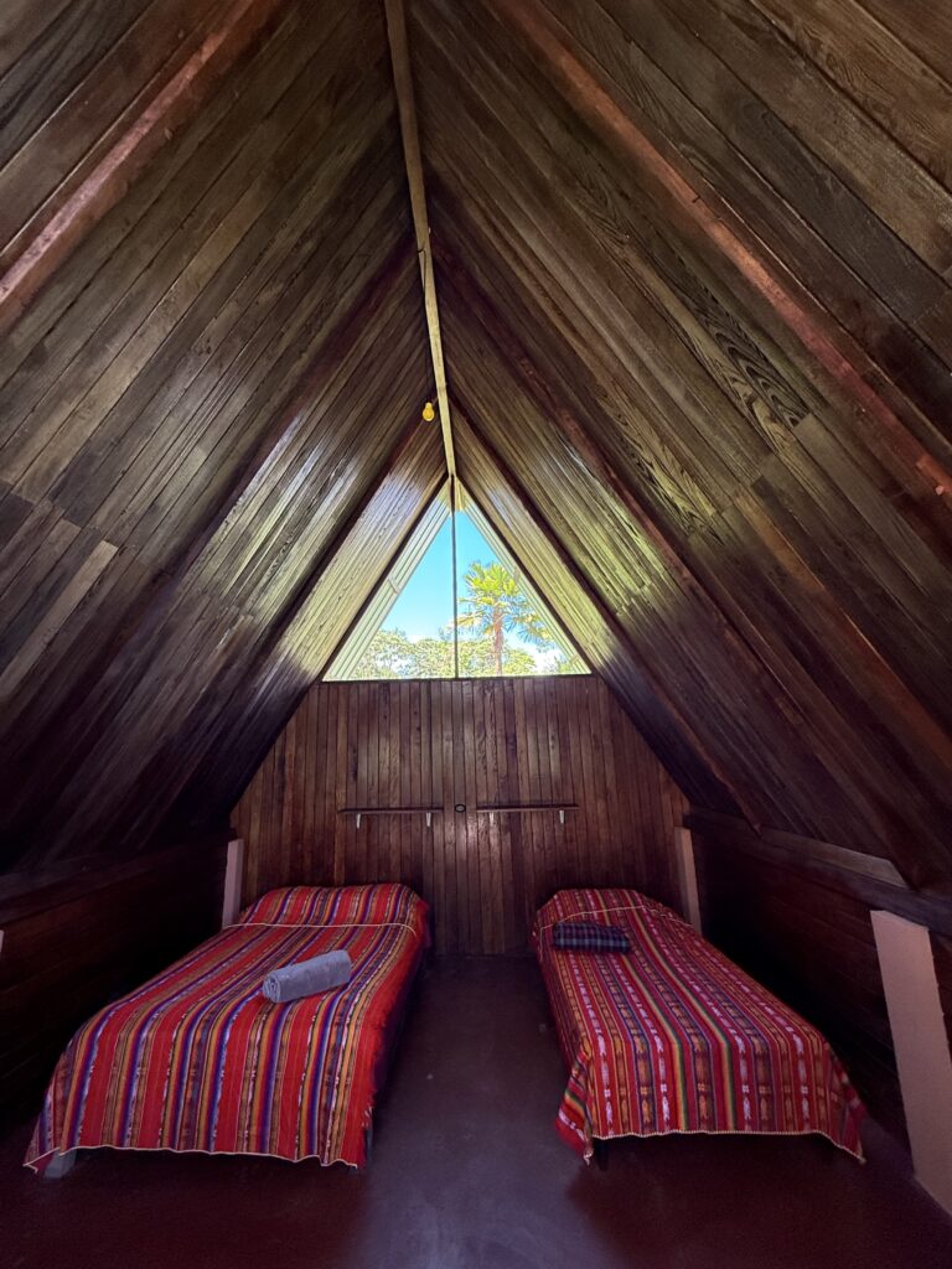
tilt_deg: +14.2
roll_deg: +1.4
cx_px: 476
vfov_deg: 102.1
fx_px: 513
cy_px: 634
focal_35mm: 14
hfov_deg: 85.7
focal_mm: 2.22
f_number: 2.2
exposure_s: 1/99
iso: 250
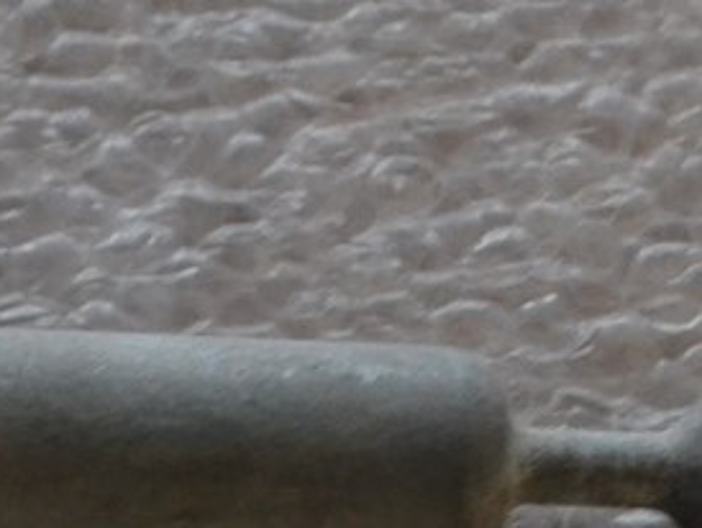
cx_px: -436
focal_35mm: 227
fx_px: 4608
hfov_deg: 8.5
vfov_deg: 6.5
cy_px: 518
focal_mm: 32
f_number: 4.8
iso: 3200
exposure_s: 1/25
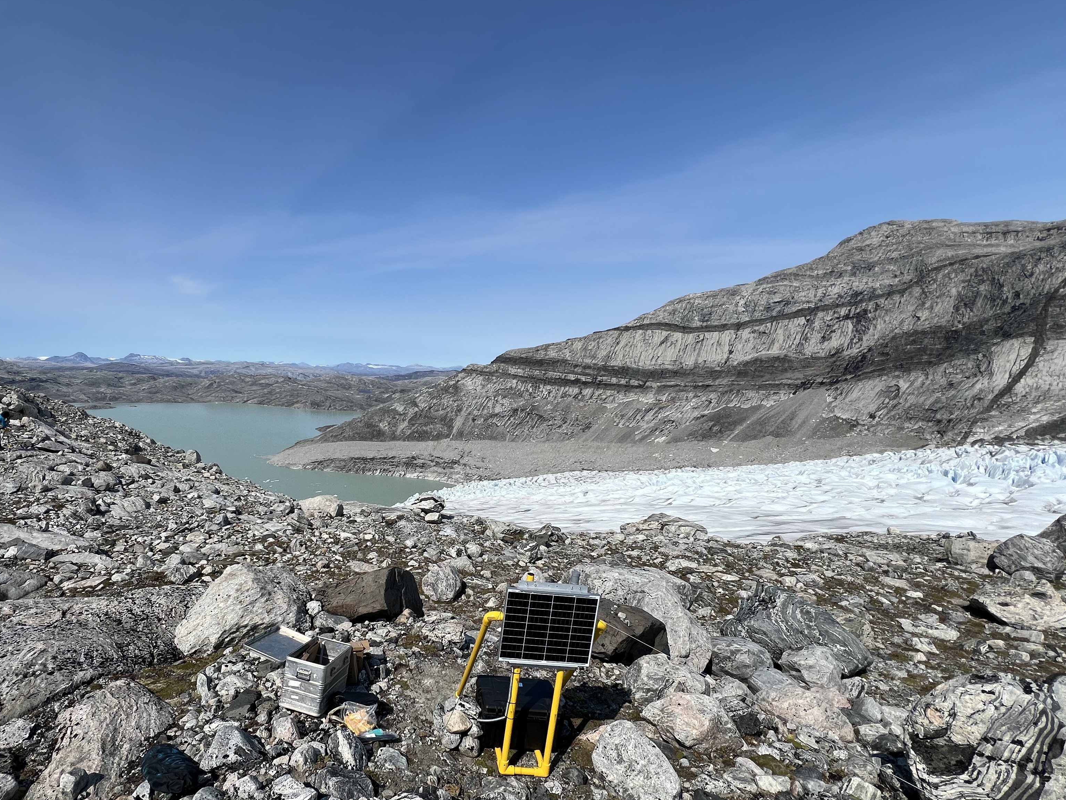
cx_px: 438
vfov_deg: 74.3
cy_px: 458
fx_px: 523
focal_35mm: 17
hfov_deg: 90.1
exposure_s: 1/3311
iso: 32
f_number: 1.8
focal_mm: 1.57
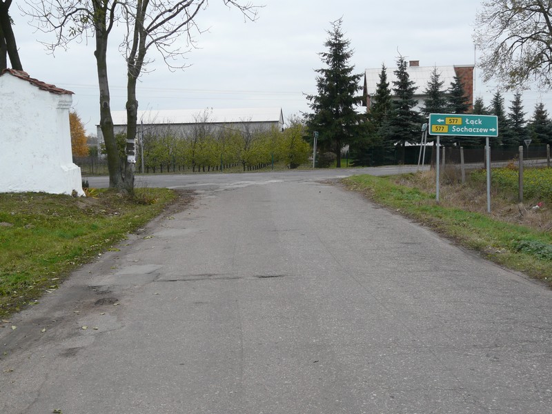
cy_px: 207
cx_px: 276
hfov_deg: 39.7
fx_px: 765
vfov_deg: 30.3
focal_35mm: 48
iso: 100
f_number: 4
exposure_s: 1/125
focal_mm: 7.9
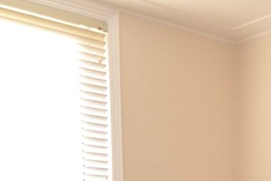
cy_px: 327
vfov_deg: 14.7
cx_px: 263
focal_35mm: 81
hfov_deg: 24.1
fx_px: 610
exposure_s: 1/125
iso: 400
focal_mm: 10
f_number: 5.6
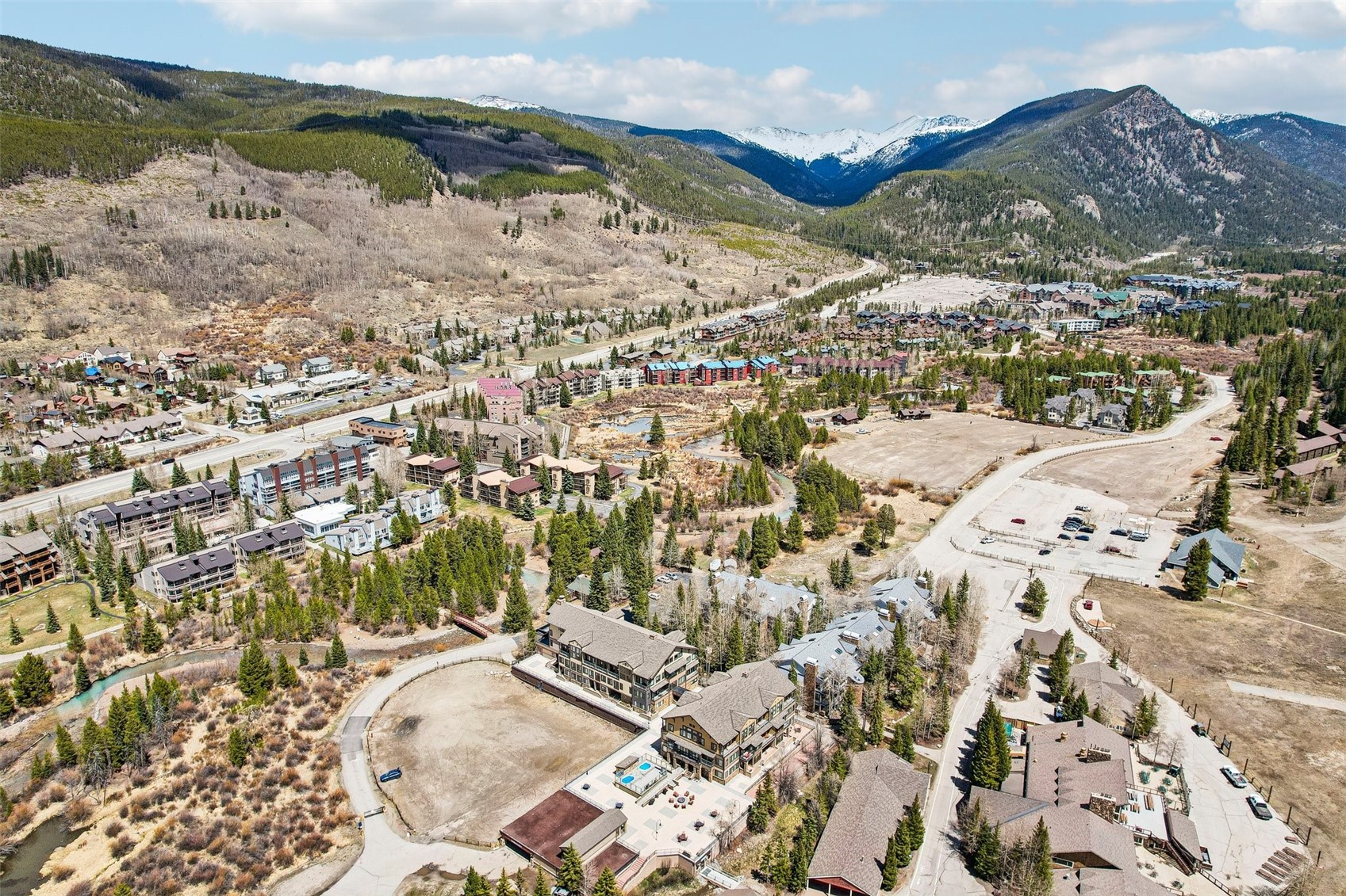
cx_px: 673
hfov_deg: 78.6
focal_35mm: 22
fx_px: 822
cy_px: 448
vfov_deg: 57.2
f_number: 2.8
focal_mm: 8.4
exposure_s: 1/3200
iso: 160
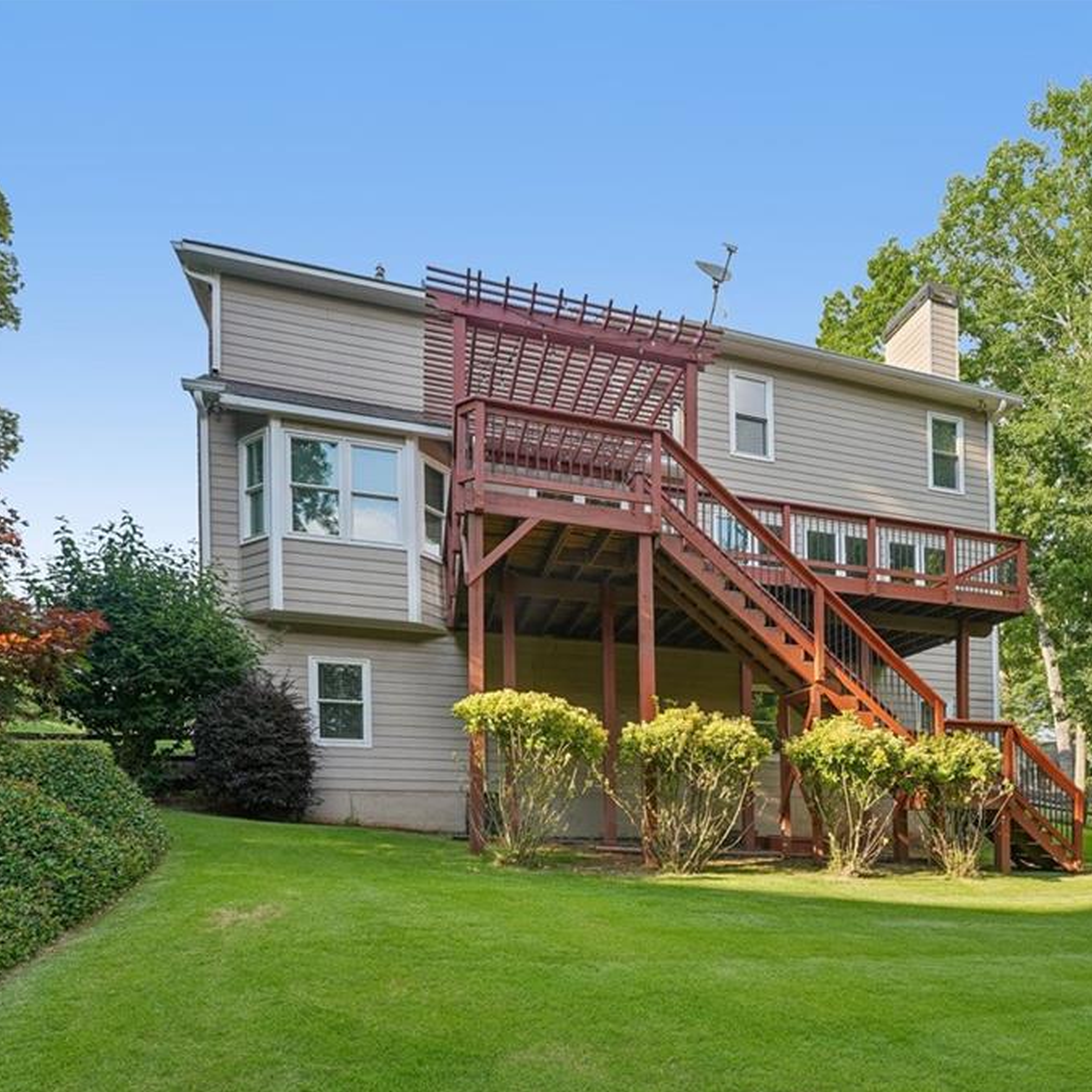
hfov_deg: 78.5
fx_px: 642
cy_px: 547
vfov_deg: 80.7
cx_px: 712
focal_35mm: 18
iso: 100
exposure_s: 1/50
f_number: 8
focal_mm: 14
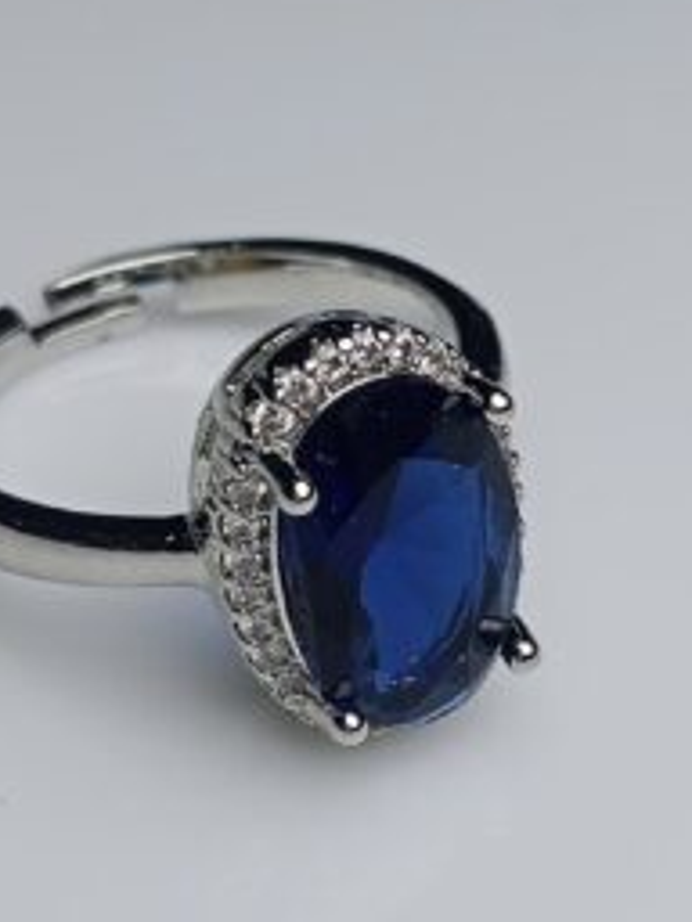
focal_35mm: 94
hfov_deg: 15.7
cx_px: 508
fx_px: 2506
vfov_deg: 20.9
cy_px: 517
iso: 50
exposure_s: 1/477
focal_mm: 3.98
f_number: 1.8
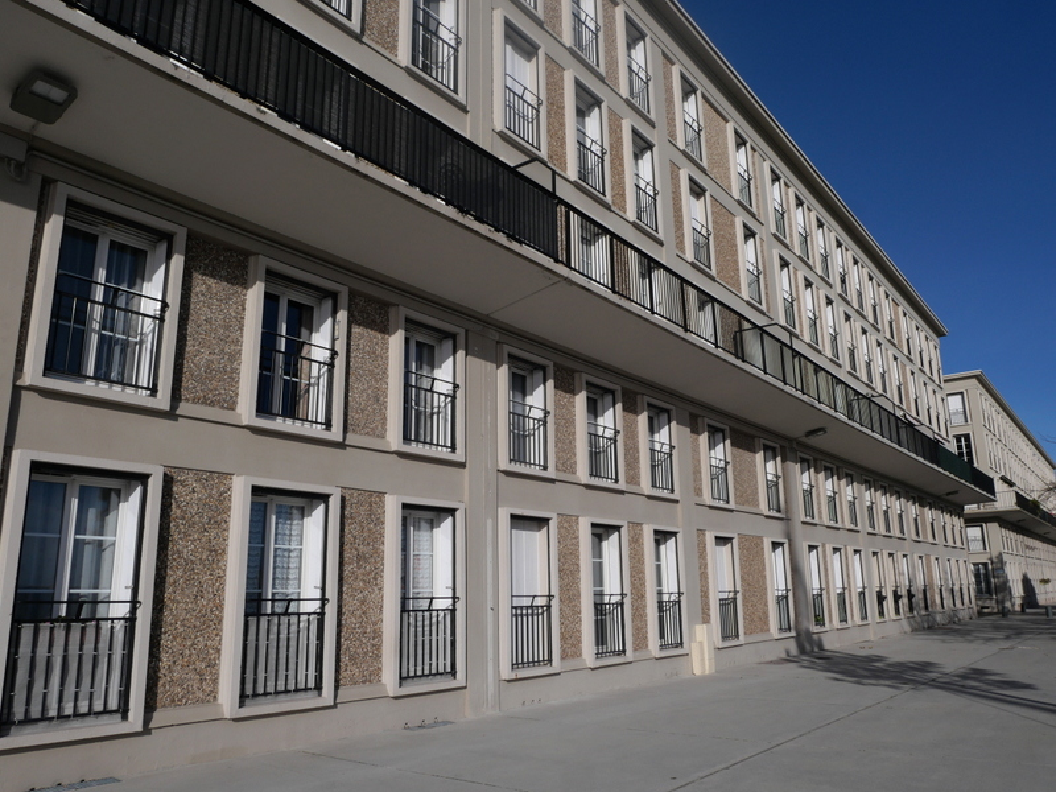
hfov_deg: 67.3
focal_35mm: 26
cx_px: 528
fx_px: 793
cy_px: 396
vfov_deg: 53.1
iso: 200
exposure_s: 1/1000
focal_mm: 13
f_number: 10
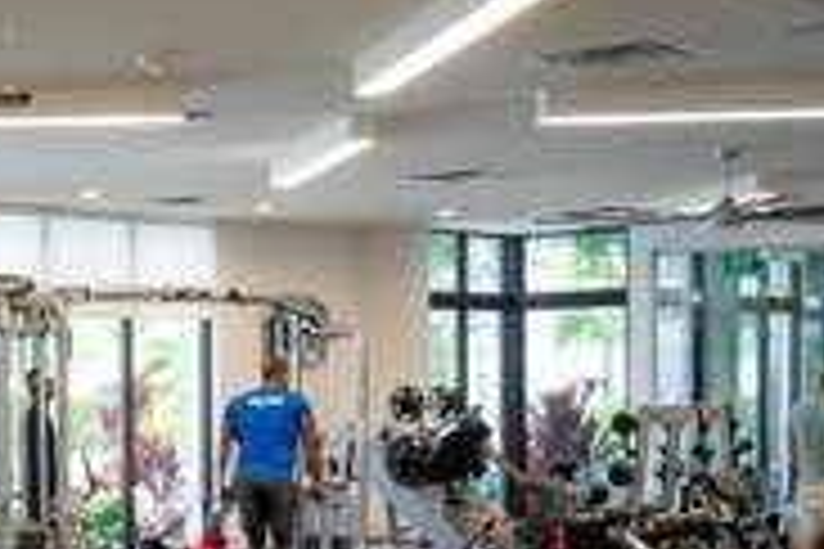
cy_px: 410
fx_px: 1923
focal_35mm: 84
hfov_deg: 22.4
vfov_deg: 16.2
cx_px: -144
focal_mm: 32
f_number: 4
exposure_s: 1/13
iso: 250
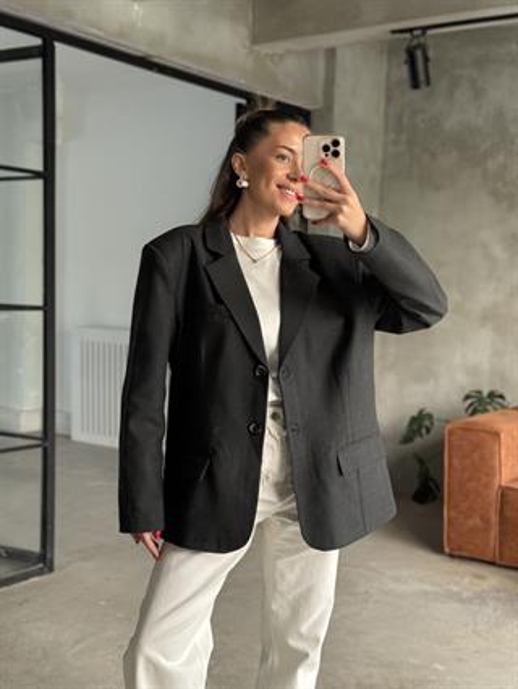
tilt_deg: -18.1
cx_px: 259
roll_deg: -1.6
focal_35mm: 48
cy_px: 344
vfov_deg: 39.6
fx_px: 957
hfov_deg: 30.3
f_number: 1.78
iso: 250
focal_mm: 6.76
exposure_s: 1/42
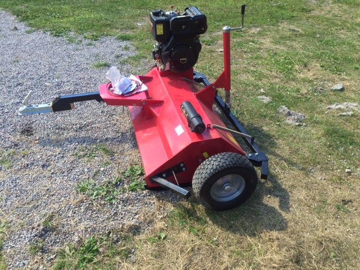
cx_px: 180
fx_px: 302
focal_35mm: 29
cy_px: 135
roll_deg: -5.1
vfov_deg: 48.2
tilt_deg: -37.6
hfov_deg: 61.7
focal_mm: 4.15
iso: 32
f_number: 2.2
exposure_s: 1/233
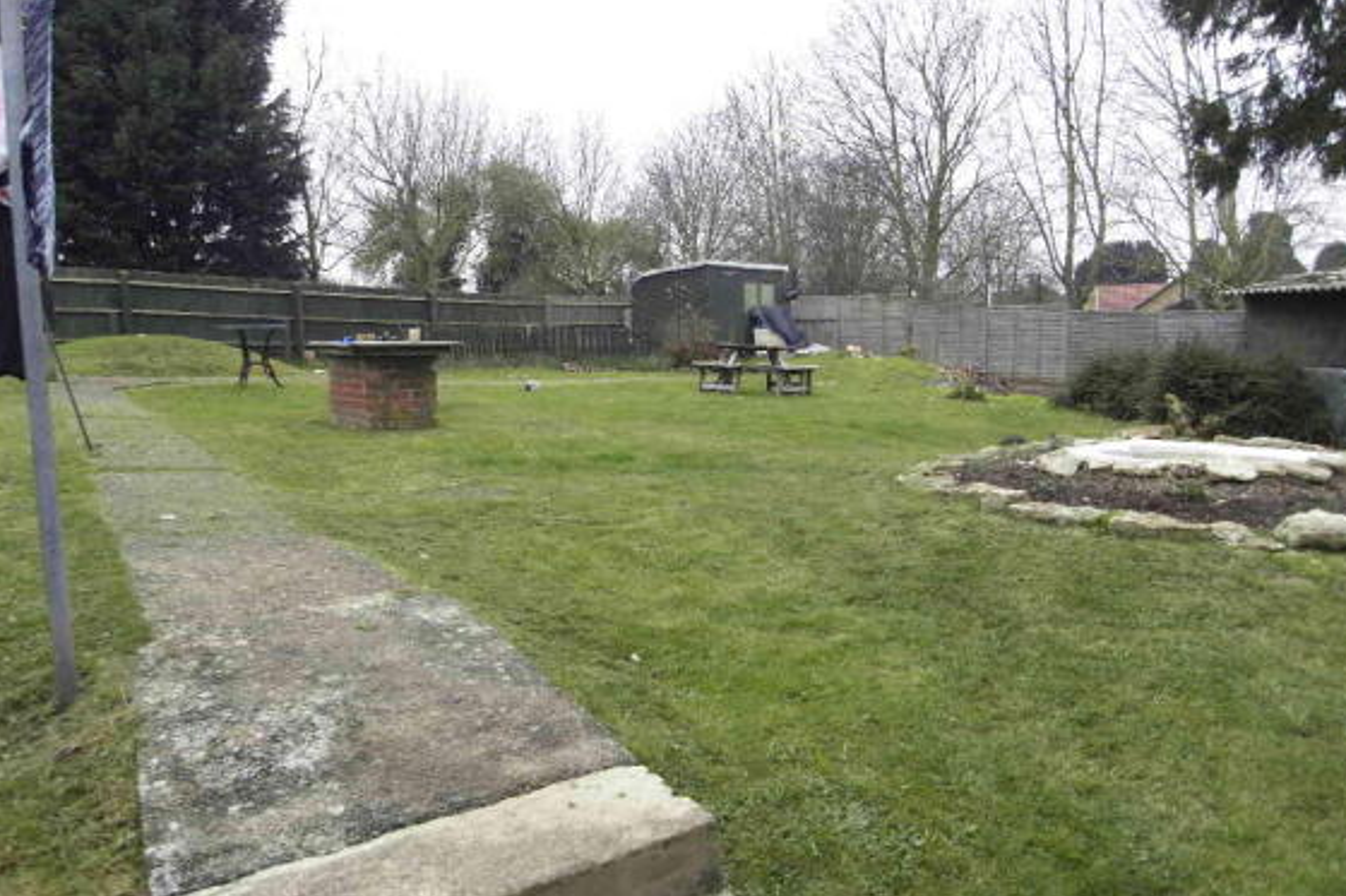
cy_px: 441
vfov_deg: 49.5
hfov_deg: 69.4
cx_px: 660
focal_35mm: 26
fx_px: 972
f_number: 7.3
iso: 80
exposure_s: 1/80
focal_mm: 4.3
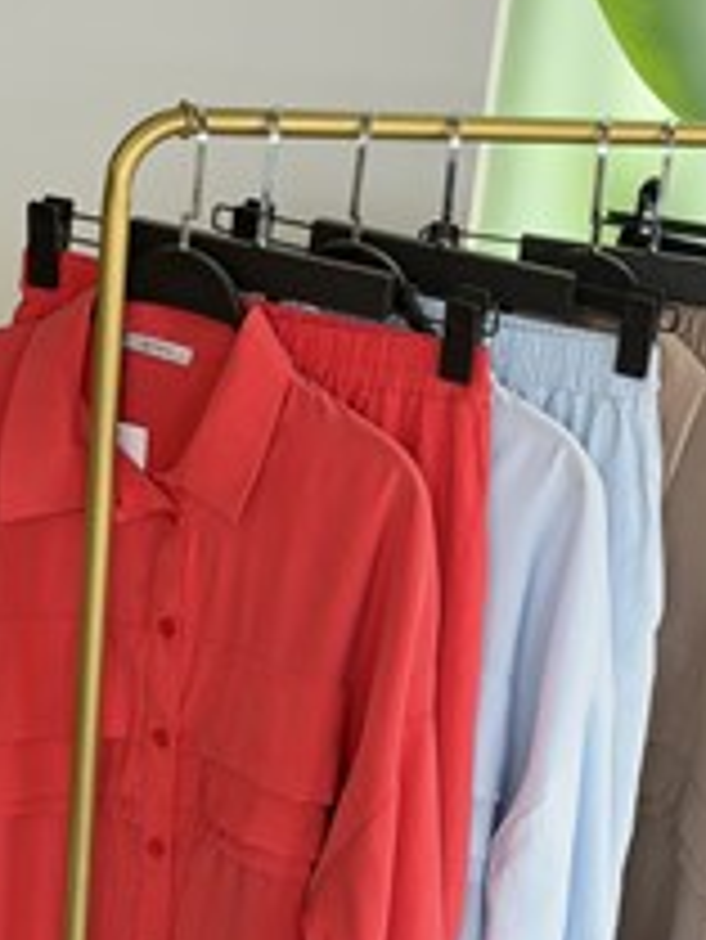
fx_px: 2581
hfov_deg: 15.5
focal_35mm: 95
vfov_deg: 20.6
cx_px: 495
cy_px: 380
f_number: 1.78
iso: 80
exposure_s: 1/181
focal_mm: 6.76
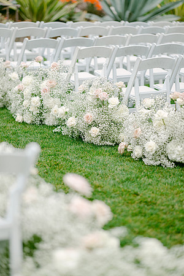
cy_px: 138
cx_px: 92
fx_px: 805
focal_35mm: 105
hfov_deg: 13.0
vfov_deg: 19.5
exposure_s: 1/10000
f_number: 1.8
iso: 200
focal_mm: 105
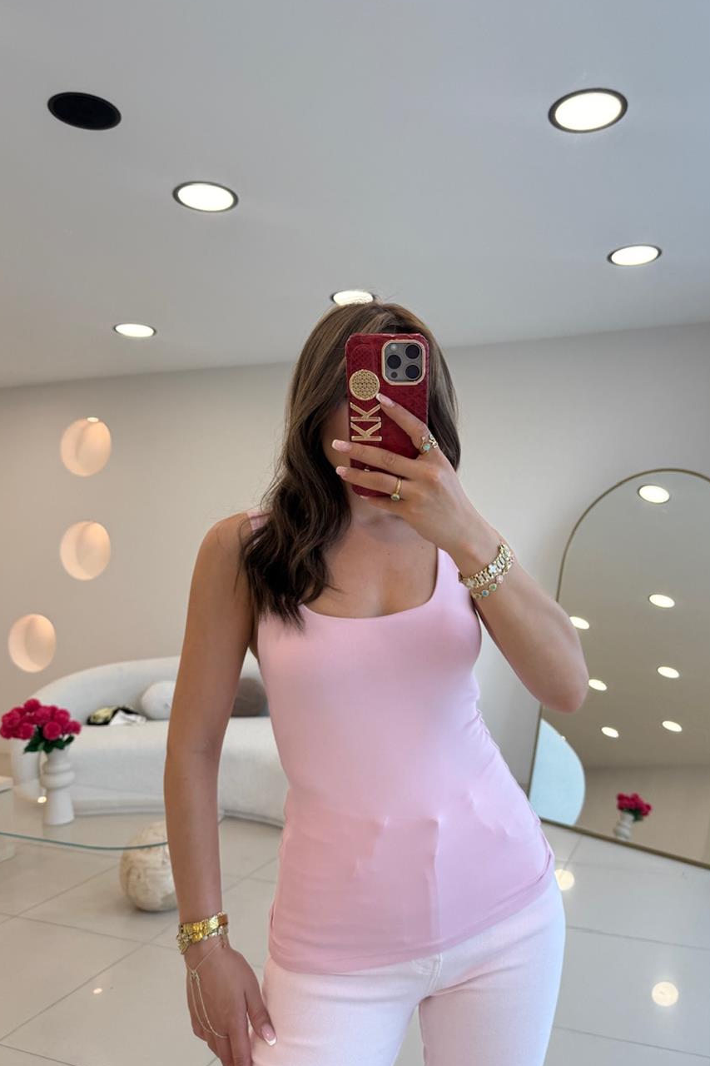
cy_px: 544
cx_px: 406
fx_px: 769
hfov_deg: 49.4
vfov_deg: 69.4
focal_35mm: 26
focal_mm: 6.76
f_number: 1.78
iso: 100
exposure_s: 1/326
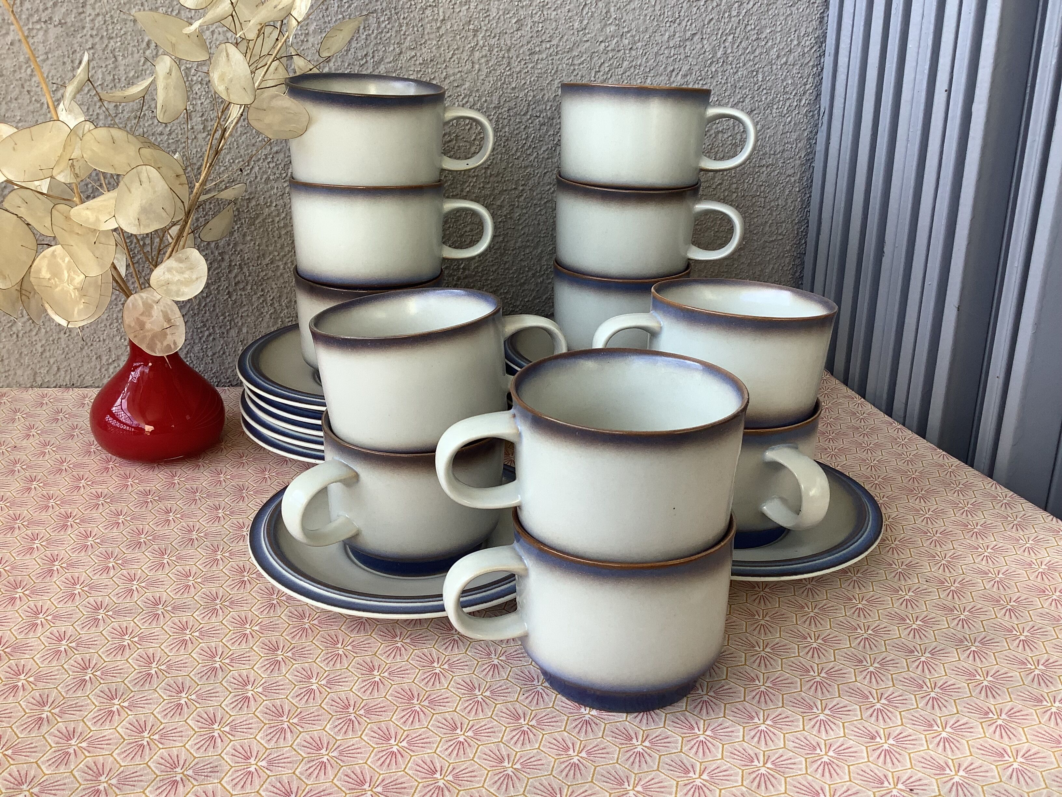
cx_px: 531
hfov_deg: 58.4
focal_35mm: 31
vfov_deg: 45.4
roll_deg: -0.4
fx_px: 951
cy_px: 398
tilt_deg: -19.6
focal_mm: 3.3
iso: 32
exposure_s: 1/100
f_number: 2.4
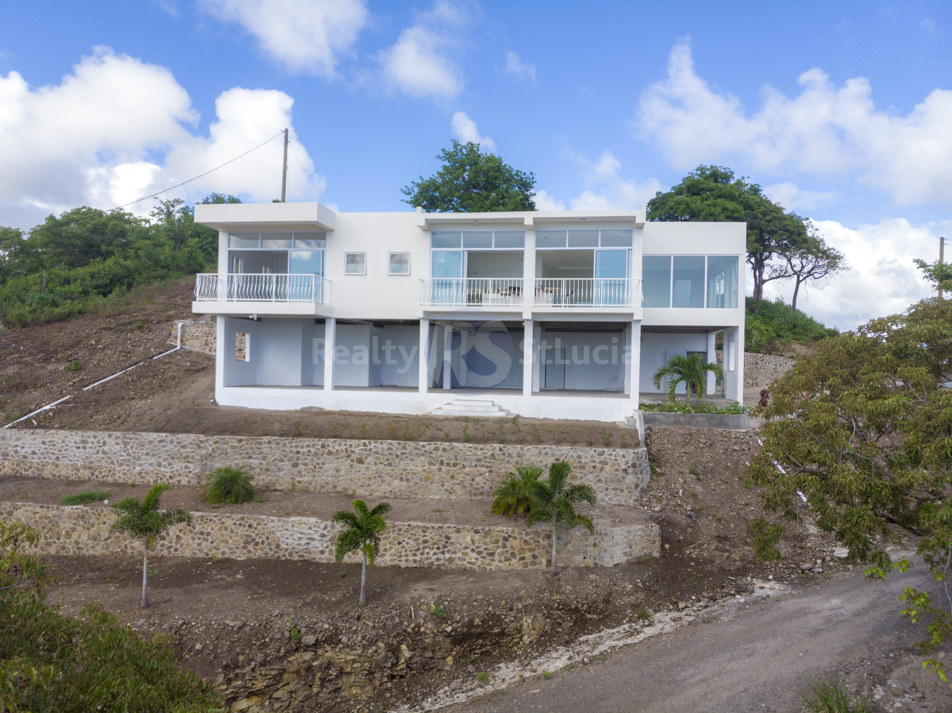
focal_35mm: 24
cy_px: 356
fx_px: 660
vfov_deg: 56.8
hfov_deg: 71.6
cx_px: 476
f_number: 2.8
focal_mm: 4.5
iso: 100
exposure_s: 1/640
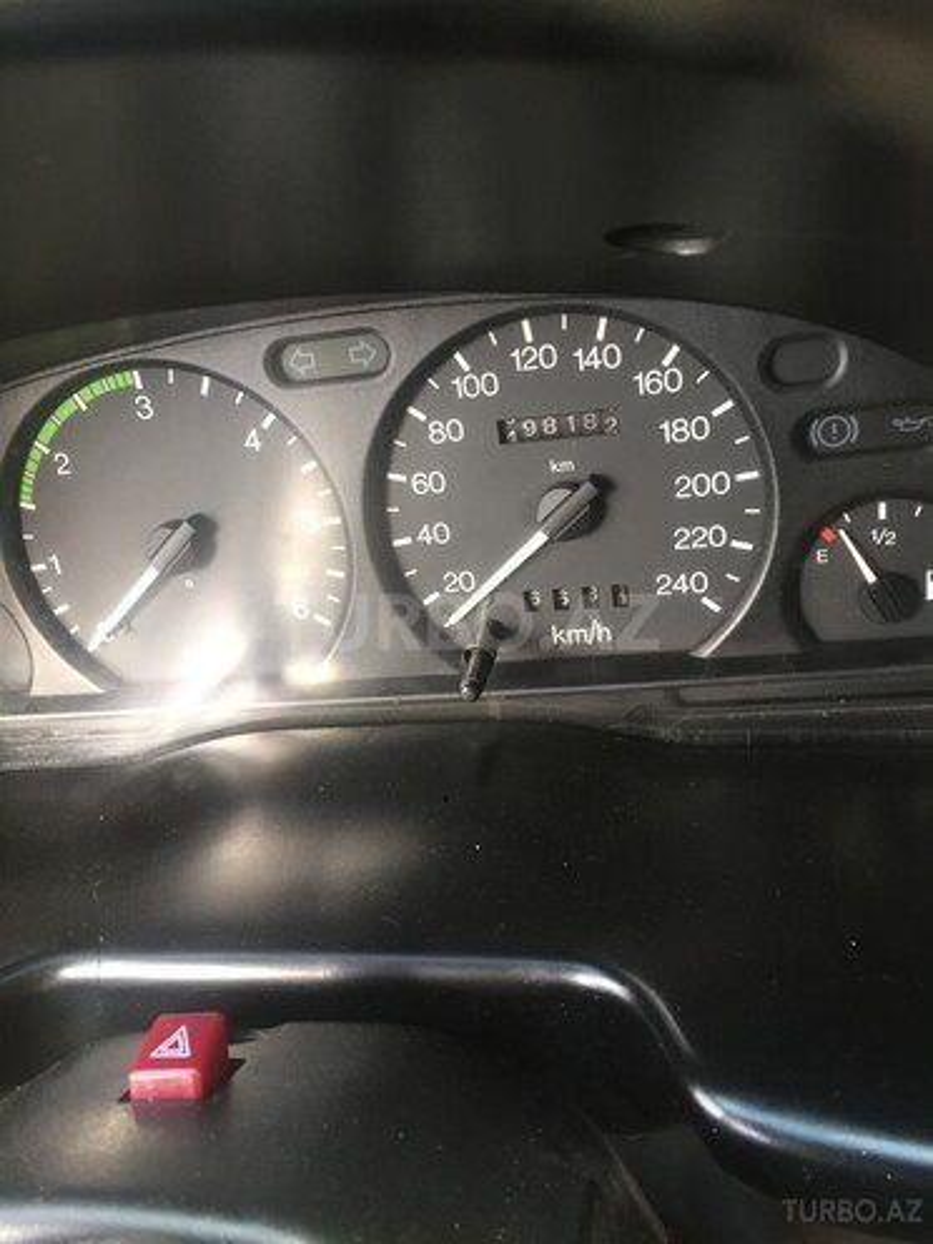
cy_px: 622
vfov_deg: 61.7
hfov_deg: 48.2
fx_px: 1042
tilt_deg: -43.6
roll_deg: +13.3
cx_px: 466
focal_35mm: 29
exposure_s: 1/33
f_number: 2.2
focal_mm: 4.15
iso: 64
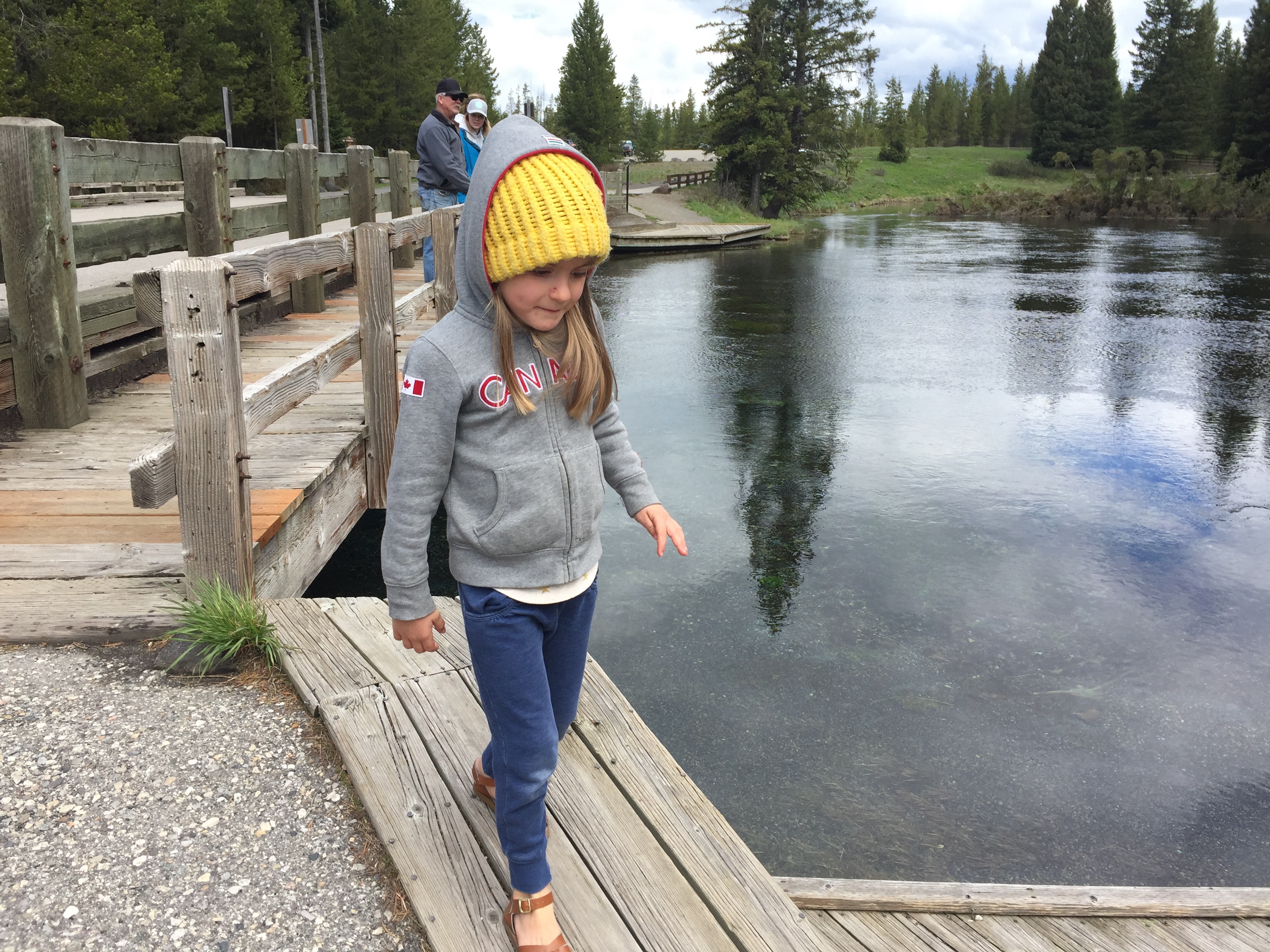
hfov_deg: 61.7
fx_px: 1064
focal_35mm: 29
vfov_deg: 48.2
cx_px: 635
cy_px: 476
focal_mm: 4.15
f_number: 2.2
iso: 32
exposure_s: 1/1014
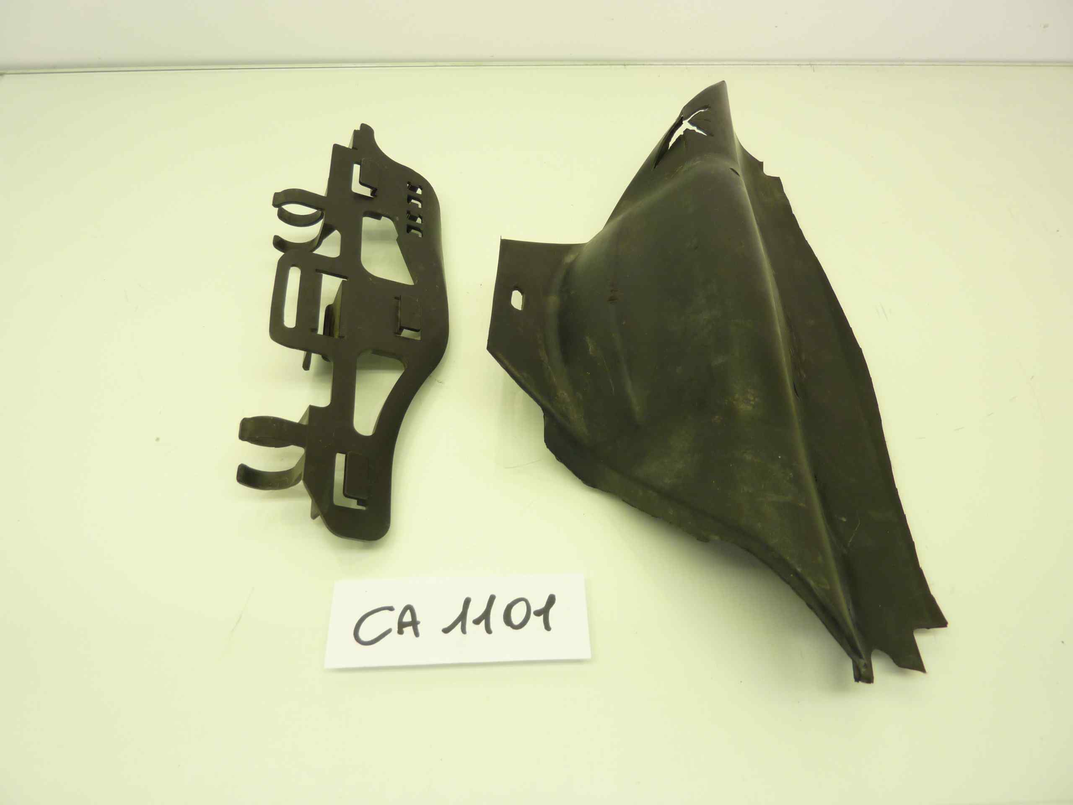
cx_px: 536
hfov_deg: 69.4
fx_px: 775
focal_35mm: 25
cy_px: 402
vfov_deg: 54.9
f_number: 3.3
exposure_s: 1/25
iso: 80
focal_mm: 4.1
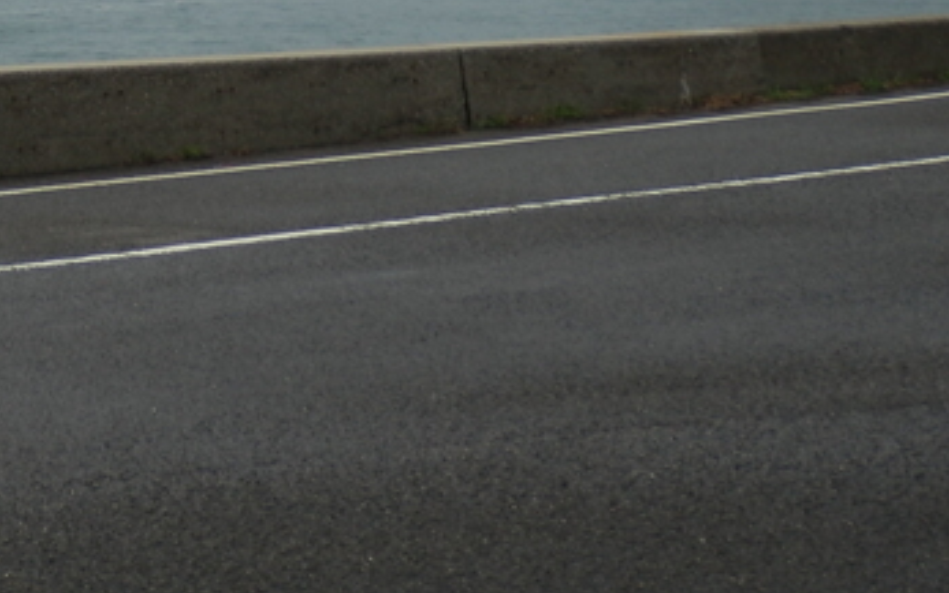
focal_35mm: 83
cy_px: -186
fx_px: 2147
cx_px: -3
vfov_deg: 15.0
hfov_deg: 23.8
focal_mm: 6.2
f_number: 3.5
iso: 80
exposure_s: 1/400
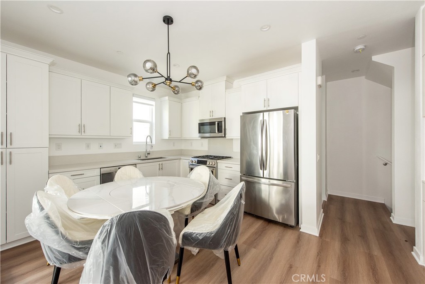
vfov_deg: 81.2
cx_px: 212
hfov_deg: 104.2
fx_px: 165
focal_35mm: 14
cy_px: 142
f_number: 5.6
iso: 800
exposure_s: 1/125
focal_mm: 14
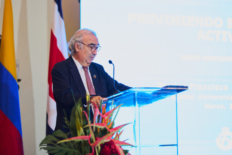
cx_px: 116
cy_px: 78
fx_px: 1121
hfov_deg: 11.8
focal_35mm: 174
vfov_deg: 7.9
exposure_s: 1/125
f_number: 2.8
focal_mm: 174
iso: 2000
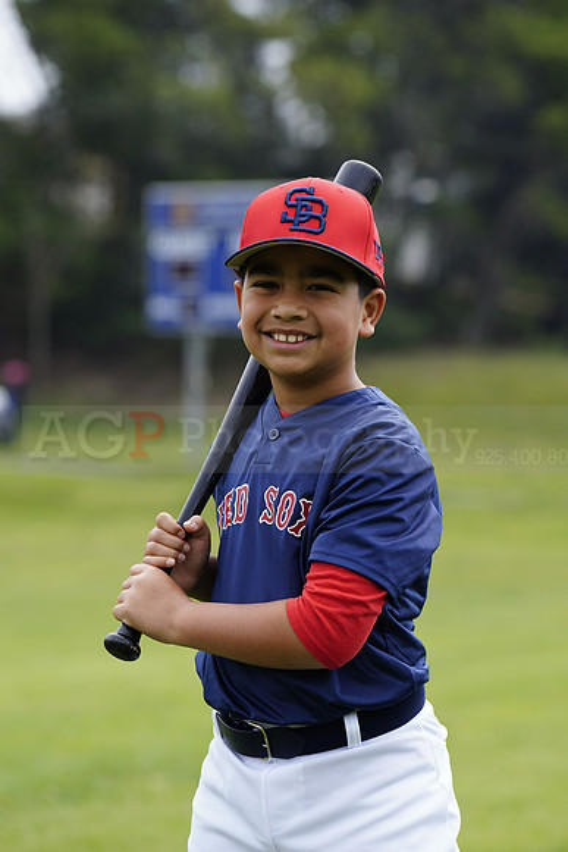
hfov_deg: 7.8
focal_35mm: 176
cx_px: 284
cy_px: 426
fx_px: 4163
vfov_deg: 11.7
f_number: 5.6
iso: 100
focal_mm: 176
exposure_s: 1/250
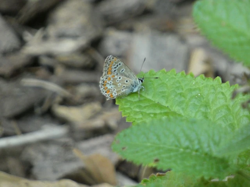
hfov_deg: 1.7
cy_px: 94
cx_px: 125
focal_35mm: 1200
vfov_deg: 1.2
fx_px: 8667
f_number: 5.9
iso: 800
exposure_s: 1/125
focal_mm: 215
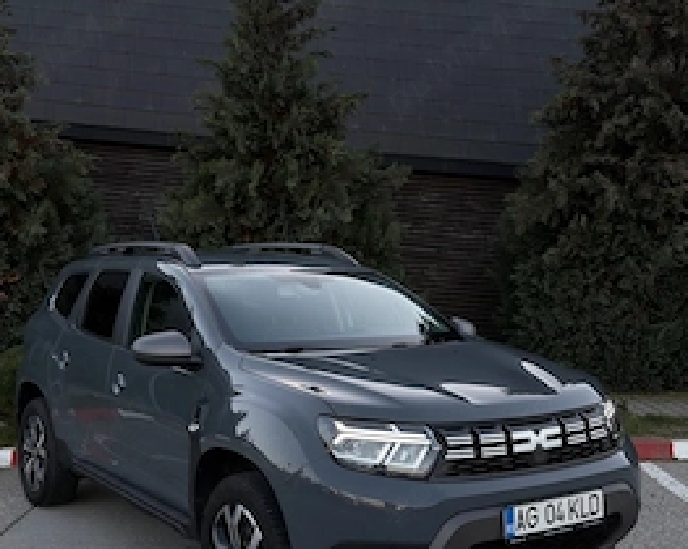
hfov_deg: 40.3
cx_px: 319
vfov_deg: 32.7
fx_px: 936
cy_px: 285
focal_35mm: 46
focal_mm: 6.76
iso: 100
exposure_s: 1/500
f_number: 1.78
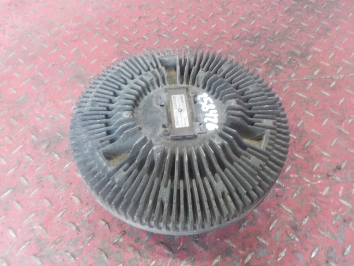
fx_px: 307
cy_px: 133
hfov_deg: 60.0
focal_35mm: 30
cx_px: 177
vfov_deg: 46.8
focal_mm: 4.1
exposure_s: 1/8
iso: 640
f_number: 3.3
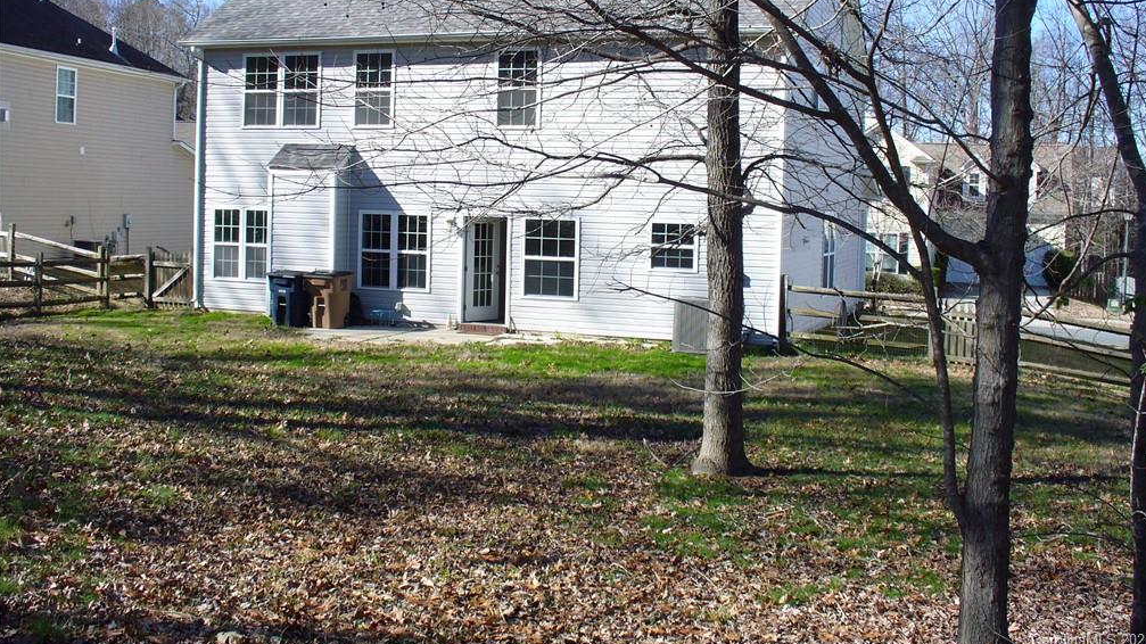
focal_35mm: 41
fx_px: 1246
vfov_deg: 28.8
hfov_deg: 49.4
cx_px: 579
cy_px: 214
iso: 80
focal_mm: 6.1
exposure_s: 1/200
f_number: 5.6
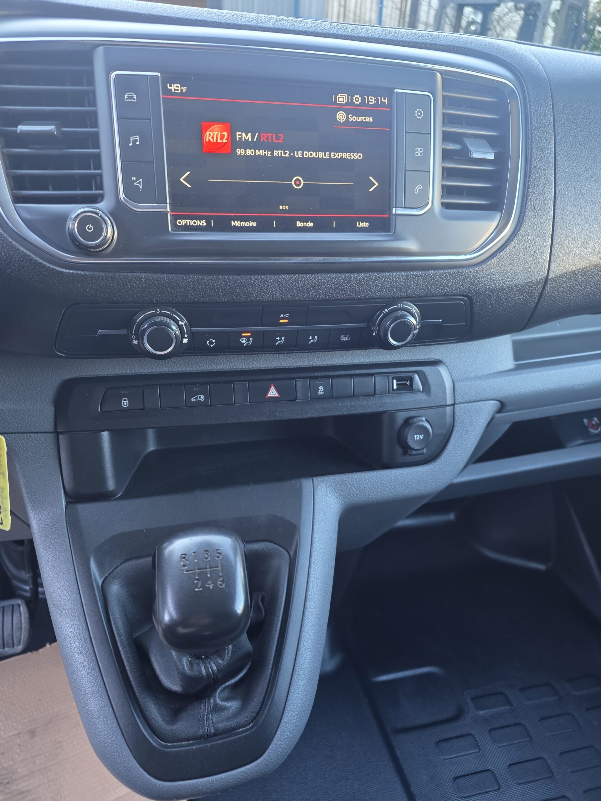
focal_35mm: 23
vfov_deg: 73.9
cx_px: 300
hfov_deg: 58.9
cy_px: 400
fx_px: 532
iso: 125
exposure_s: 1/50
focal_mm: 6.25
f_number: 1.7
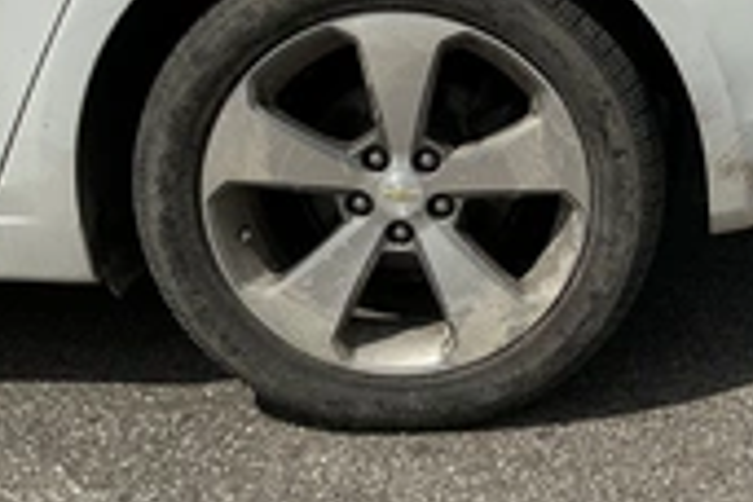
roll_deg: -1.1
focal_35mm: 68
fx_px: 1422
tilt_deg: -11.4
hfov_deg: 28.0
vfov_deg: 19.4
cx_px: 744
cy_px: -13
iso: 25
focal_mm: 3
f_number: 1.8
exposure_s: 1/5263
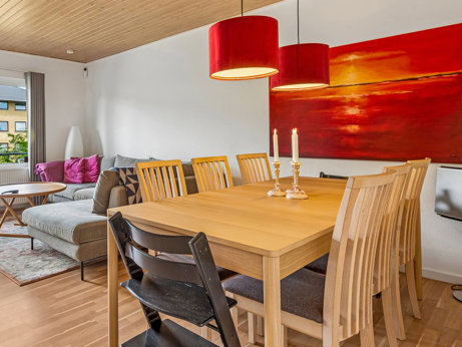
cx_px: 136
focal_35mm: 25
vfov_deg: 54.5
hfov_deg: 66.5
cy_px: 138
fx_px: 334
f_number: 10
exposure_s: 1/10
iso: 200
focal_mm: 15
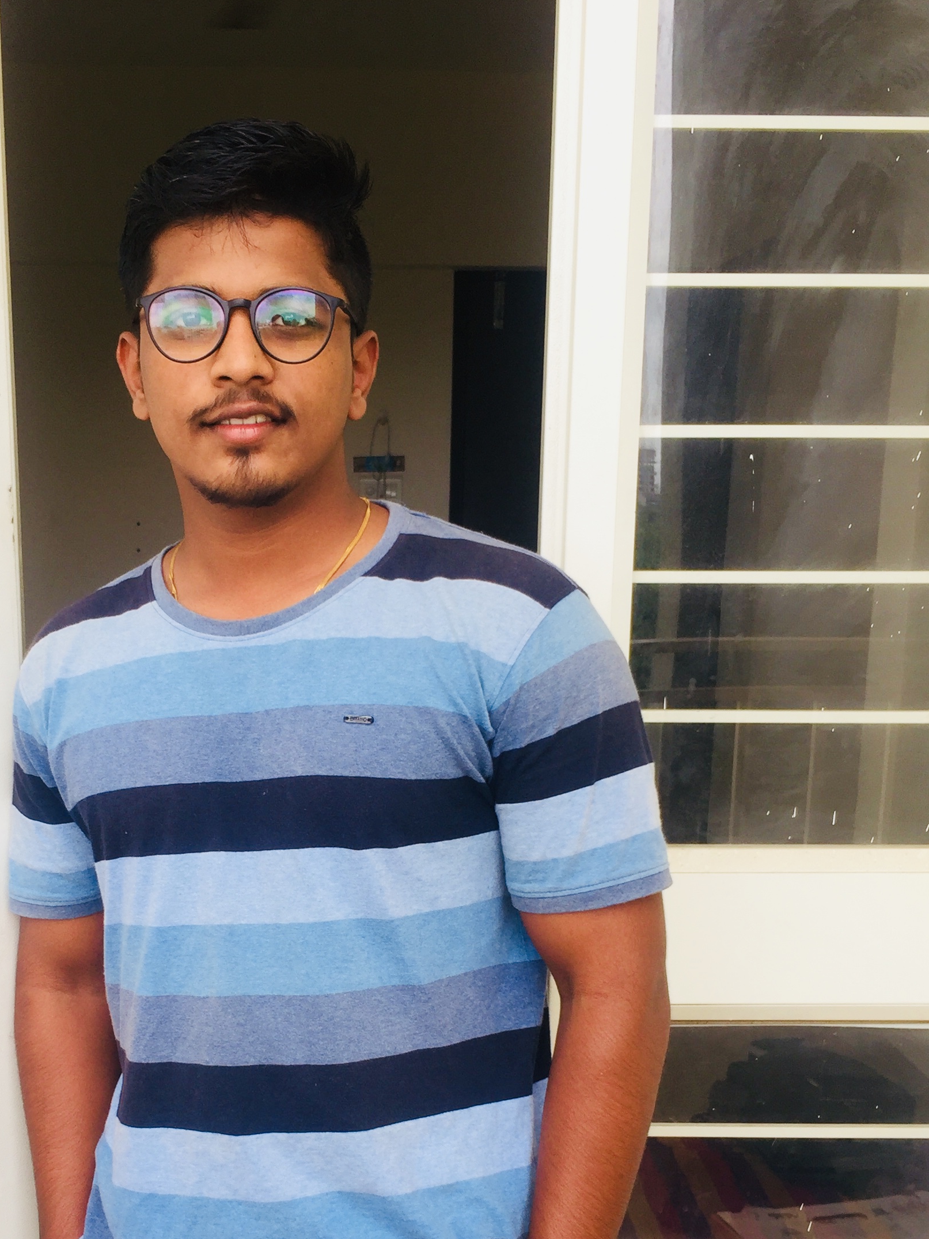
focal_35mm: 44
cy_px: 852
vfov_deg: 42.2
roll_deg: +0.0
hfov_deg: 32.6
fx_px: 1575
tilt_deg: -11.9
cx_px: 307
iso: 32
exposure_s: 1/111
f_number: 2.2
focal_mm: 4.15
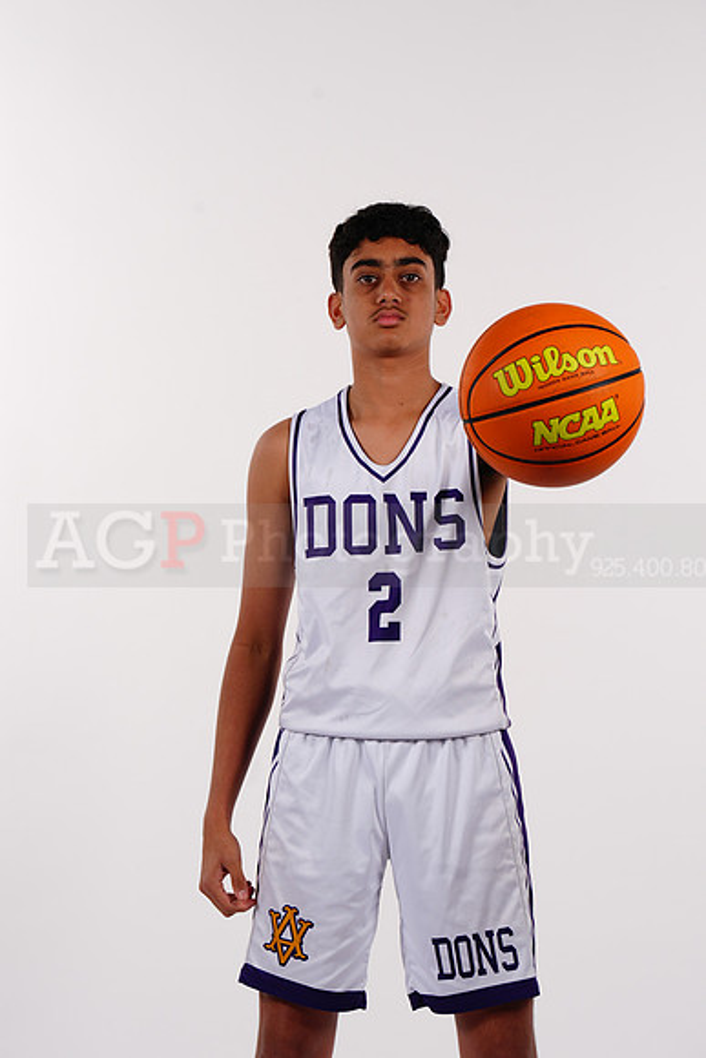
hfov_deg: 7.8
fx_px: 5174
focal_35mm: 176
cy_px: 529
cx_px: 353
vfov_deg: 11.7
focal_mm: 176
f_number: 9
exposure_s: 1/500
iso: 200
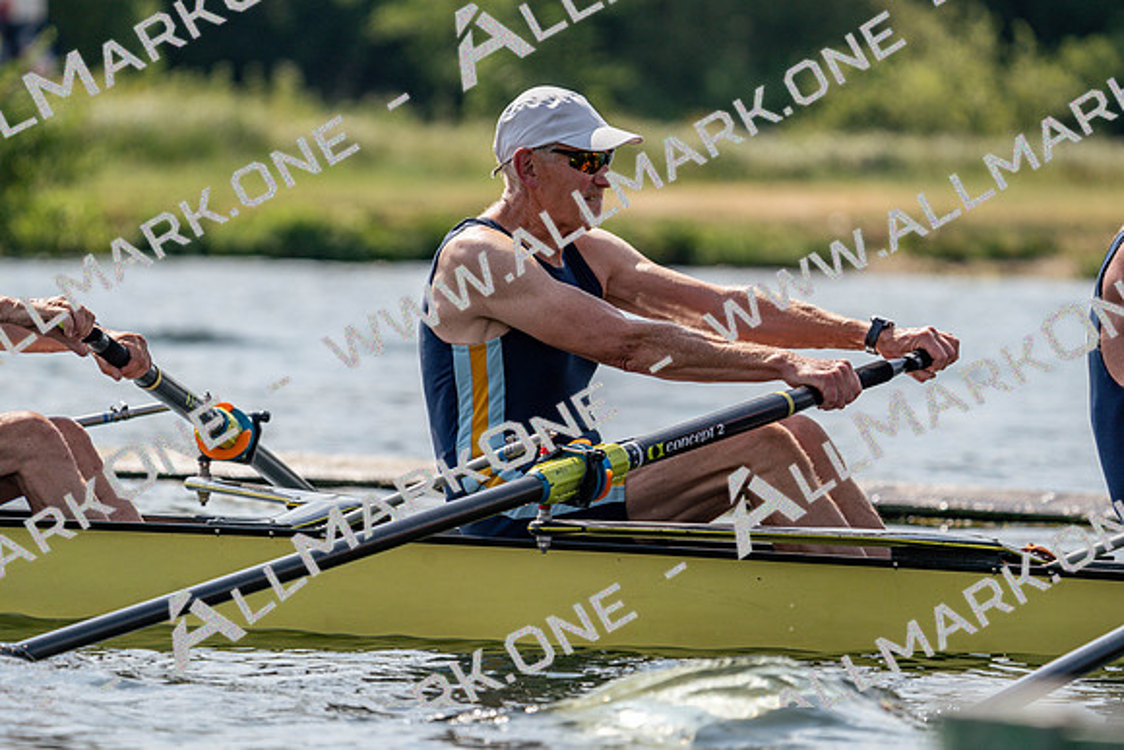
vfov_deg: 4.0
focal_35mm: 341
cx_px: 562
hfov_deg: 6.0
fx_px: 10649
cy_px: 375
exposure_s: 1/1600
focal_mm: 341
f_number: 6.3
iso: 200
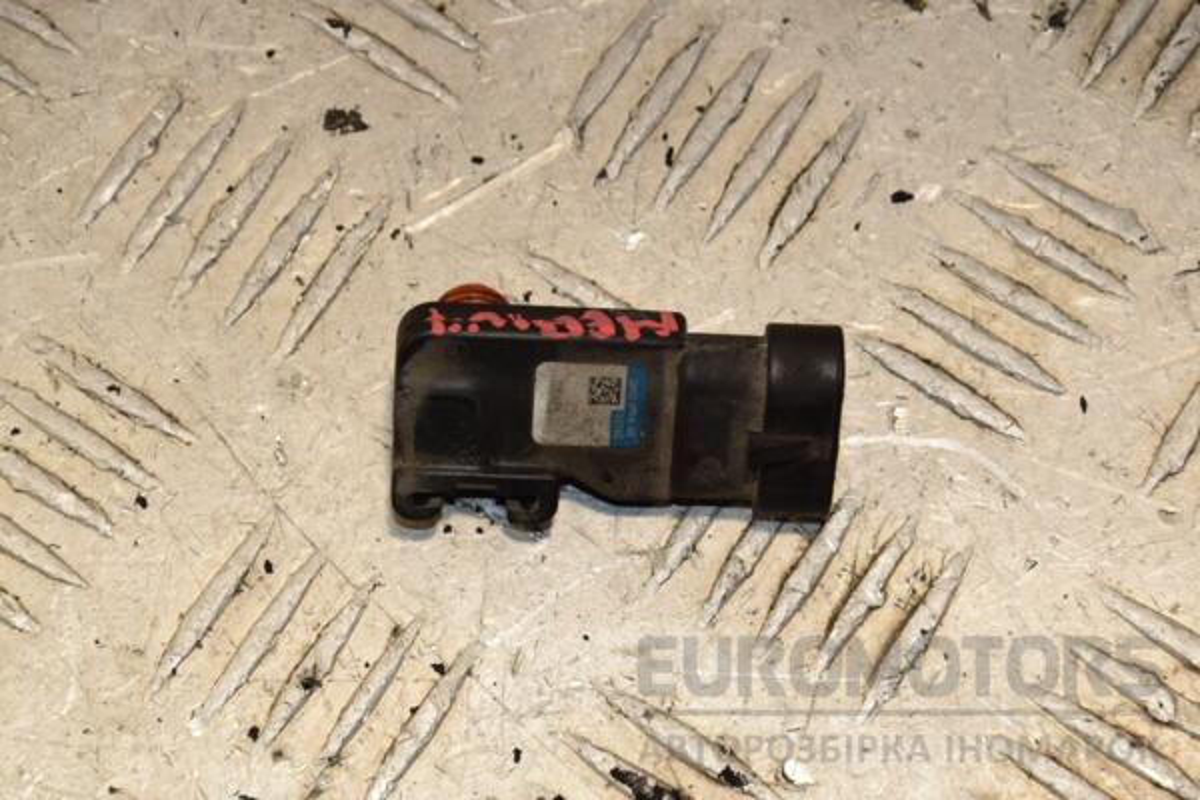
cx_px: 600
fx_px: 5250
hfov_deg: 13.0
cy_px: 400
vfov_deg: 8.7
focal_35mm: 158
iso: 800
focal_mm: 105
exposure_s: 1/200
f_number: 10
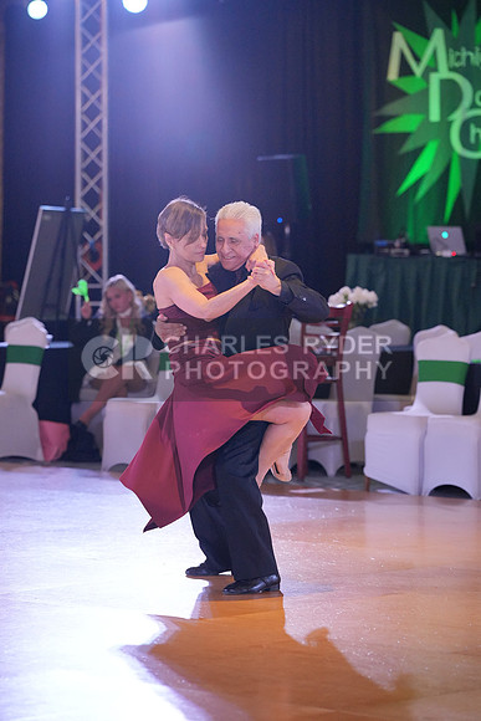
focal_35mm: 141
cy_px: 360
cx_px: 240
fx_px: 2824
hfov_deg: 9.7
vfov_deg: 14.5
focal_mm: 141
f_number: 3.5
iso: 4000
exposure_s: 1/500
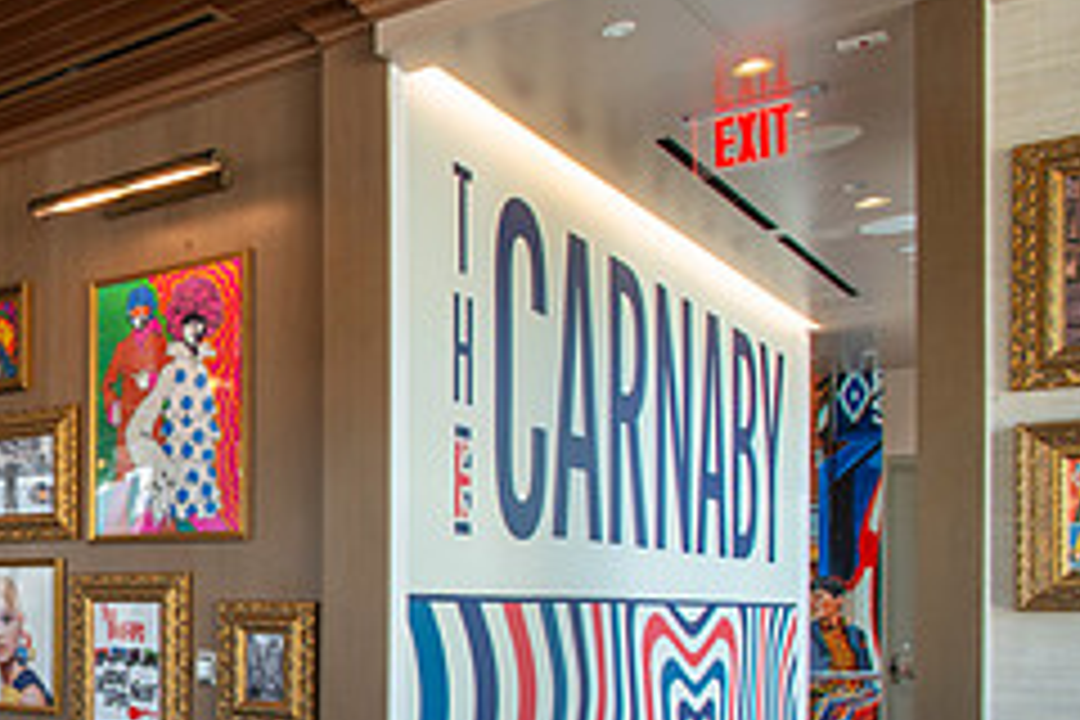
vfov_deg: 31.7
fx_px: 1230
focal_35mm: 41
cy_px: 583
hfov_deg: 38.2
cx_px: -144
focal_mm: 17
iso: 200
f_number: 22
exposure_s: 1/2
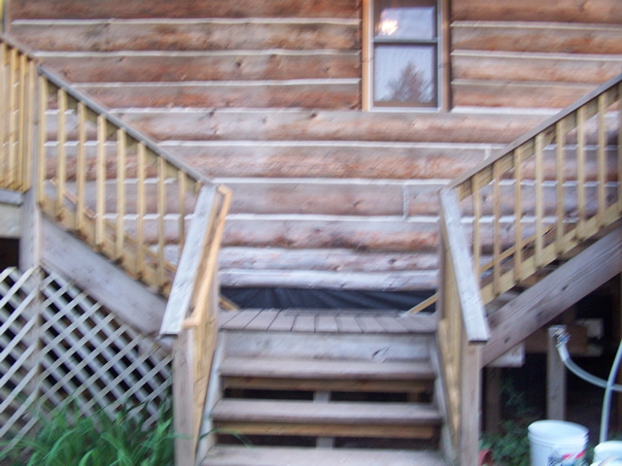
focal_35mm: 38
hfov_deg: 49.0
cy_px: 233
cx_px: 311
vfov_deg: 37.7
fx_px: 683
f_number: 2.8
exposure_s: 1/15
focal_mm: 6.3
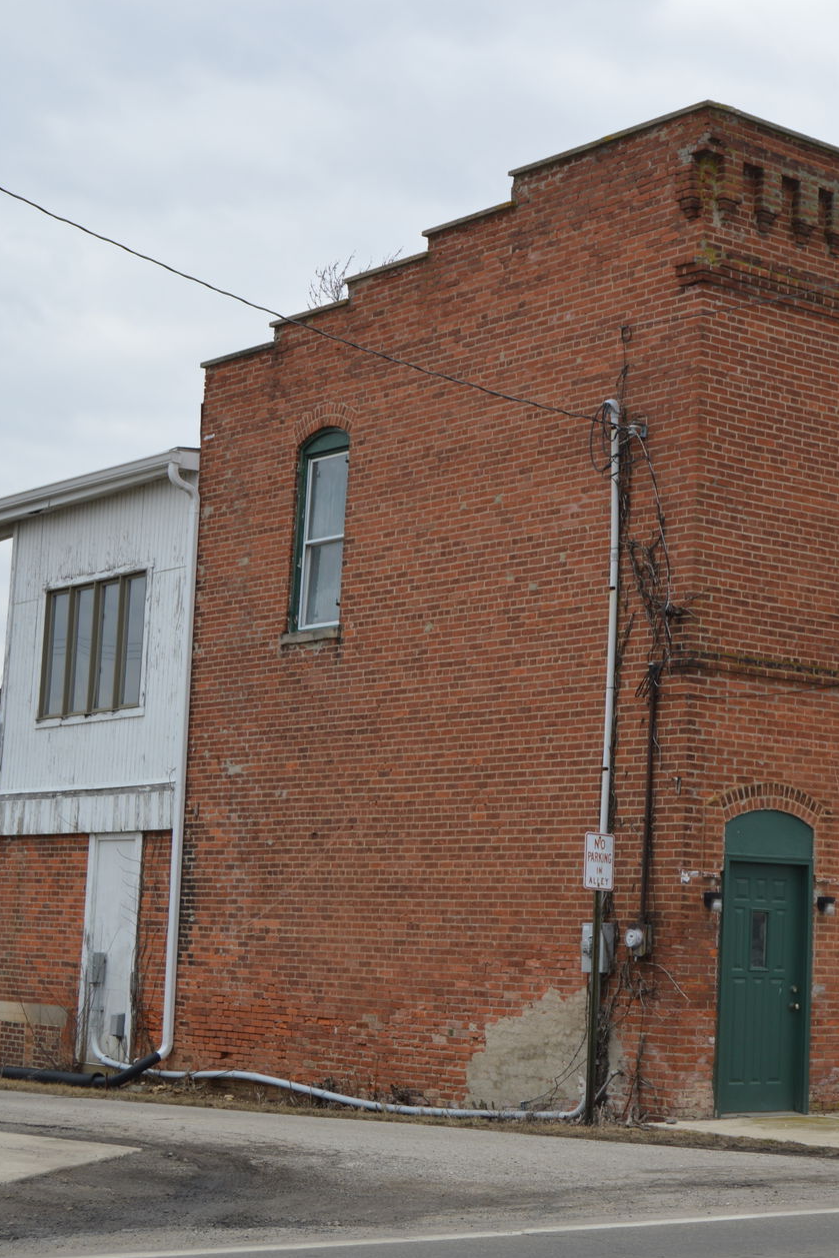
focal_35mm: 64
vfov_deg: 31.4
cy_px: 636
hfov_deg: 20.8
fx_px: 2238
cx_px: 745
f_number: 7.1
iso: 100
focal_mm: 28
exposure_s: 1/200
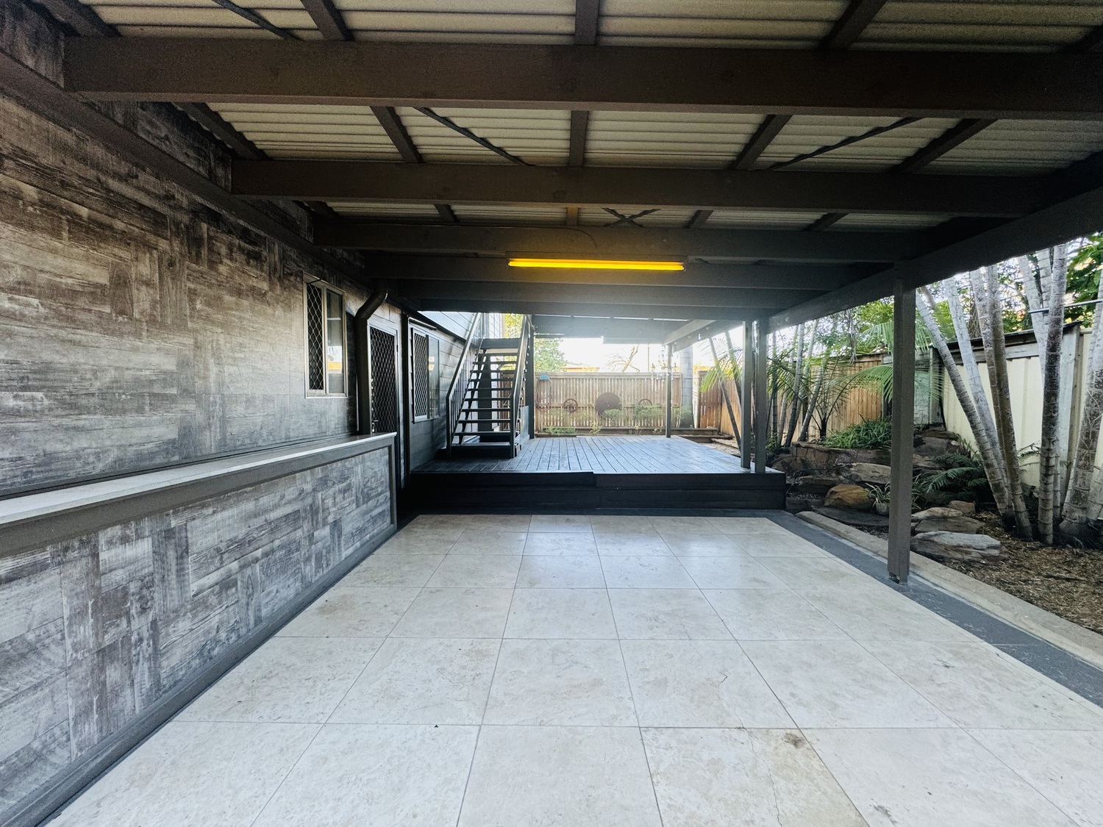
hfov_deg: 102.1
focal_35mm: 14
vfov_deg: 85.7
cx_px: 552
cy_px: 414
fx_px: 446
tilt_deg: -1.7
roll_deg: +0.3
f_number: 2.2
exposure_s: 1/99
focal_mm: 2.22
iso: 160
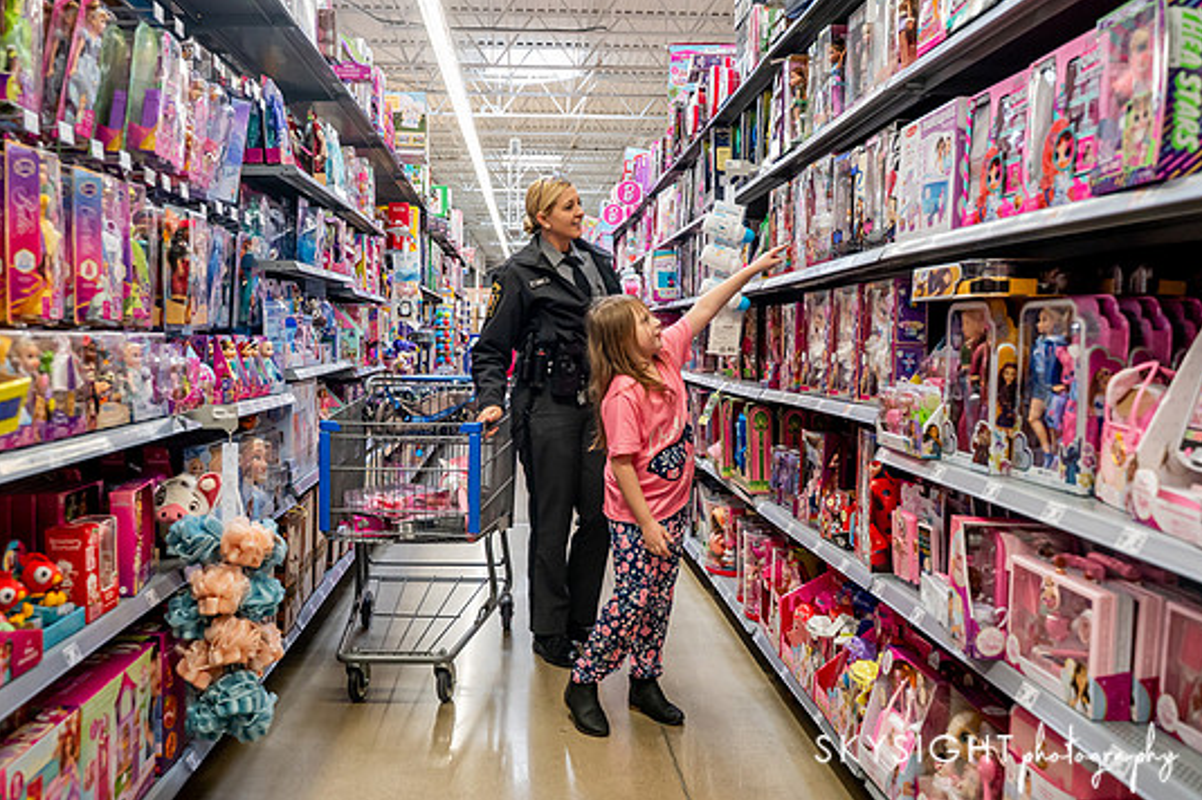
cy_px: 371
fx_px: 1034
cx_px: 557
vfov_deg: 42.2
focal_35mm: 31
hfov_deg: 60.2
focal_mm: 28
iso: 3200
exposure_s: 1/320
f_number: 3.5
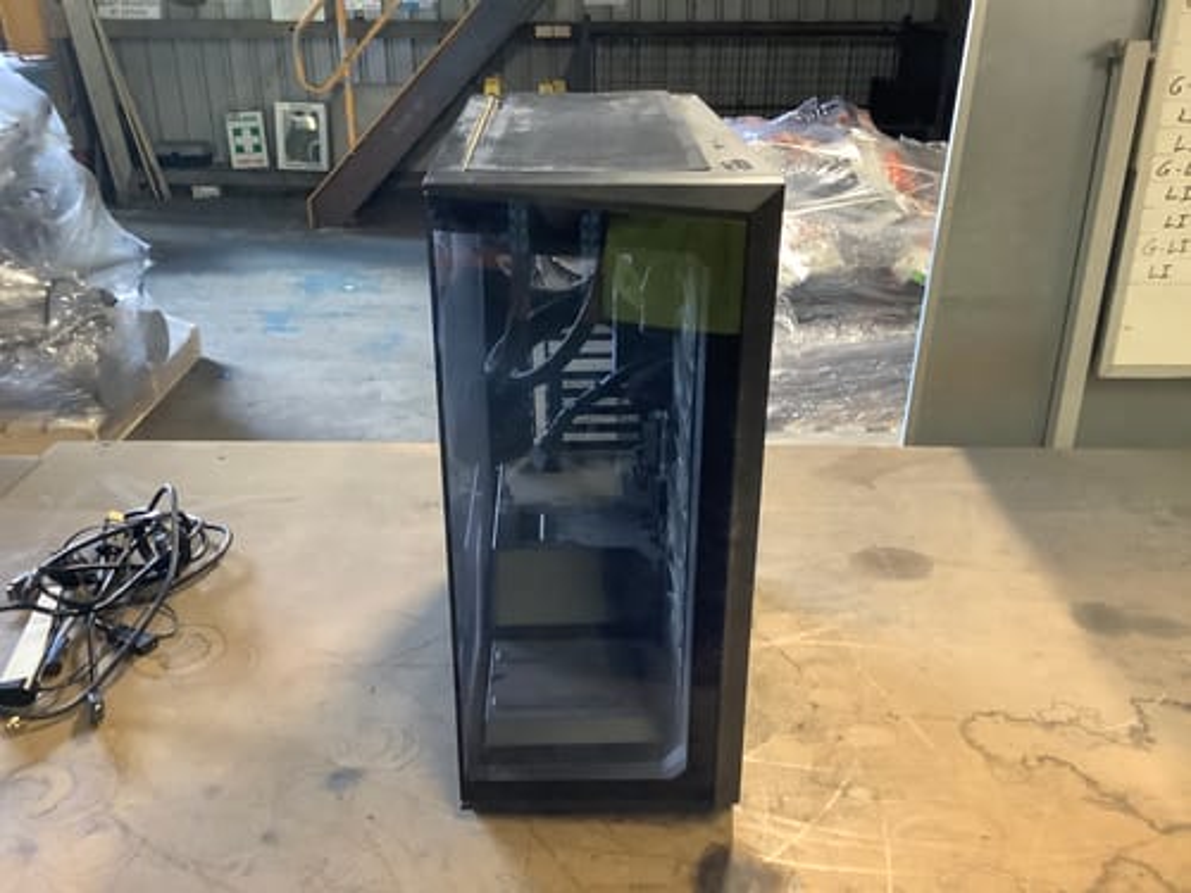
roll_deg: +0.7
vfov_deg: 45.4
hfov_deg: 58.4
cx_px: 596
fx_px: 1067
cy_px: 446
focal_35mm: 31
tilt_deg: -24.5
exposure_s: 1/33
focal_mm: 3.3
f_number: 2.4
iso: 320
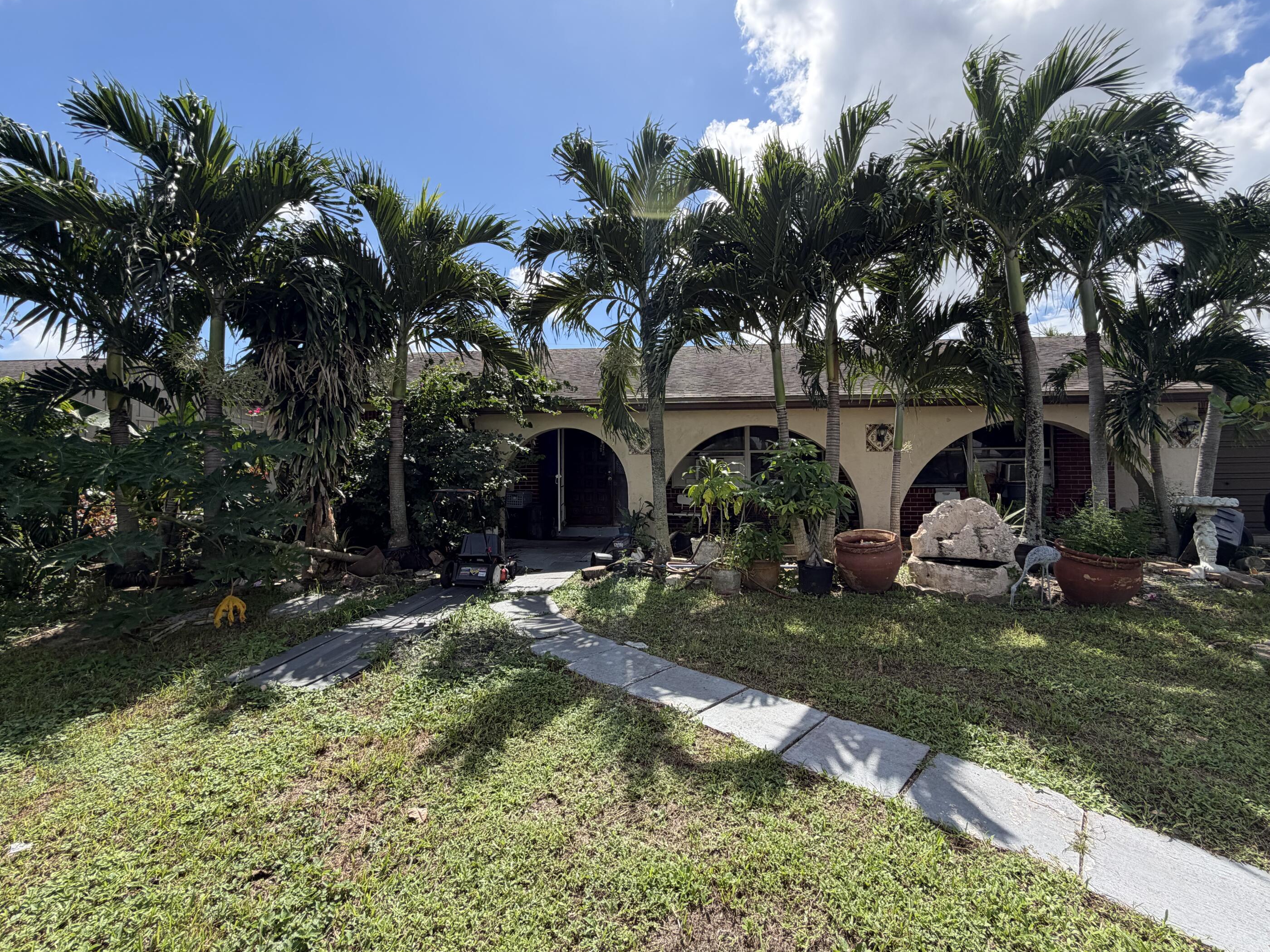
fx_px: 550
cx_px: 666
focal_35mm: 15
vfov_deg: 81.7
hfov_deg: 98.1
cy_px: 453
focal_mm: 2.22
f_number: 2.2
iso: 32
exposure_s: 1/770
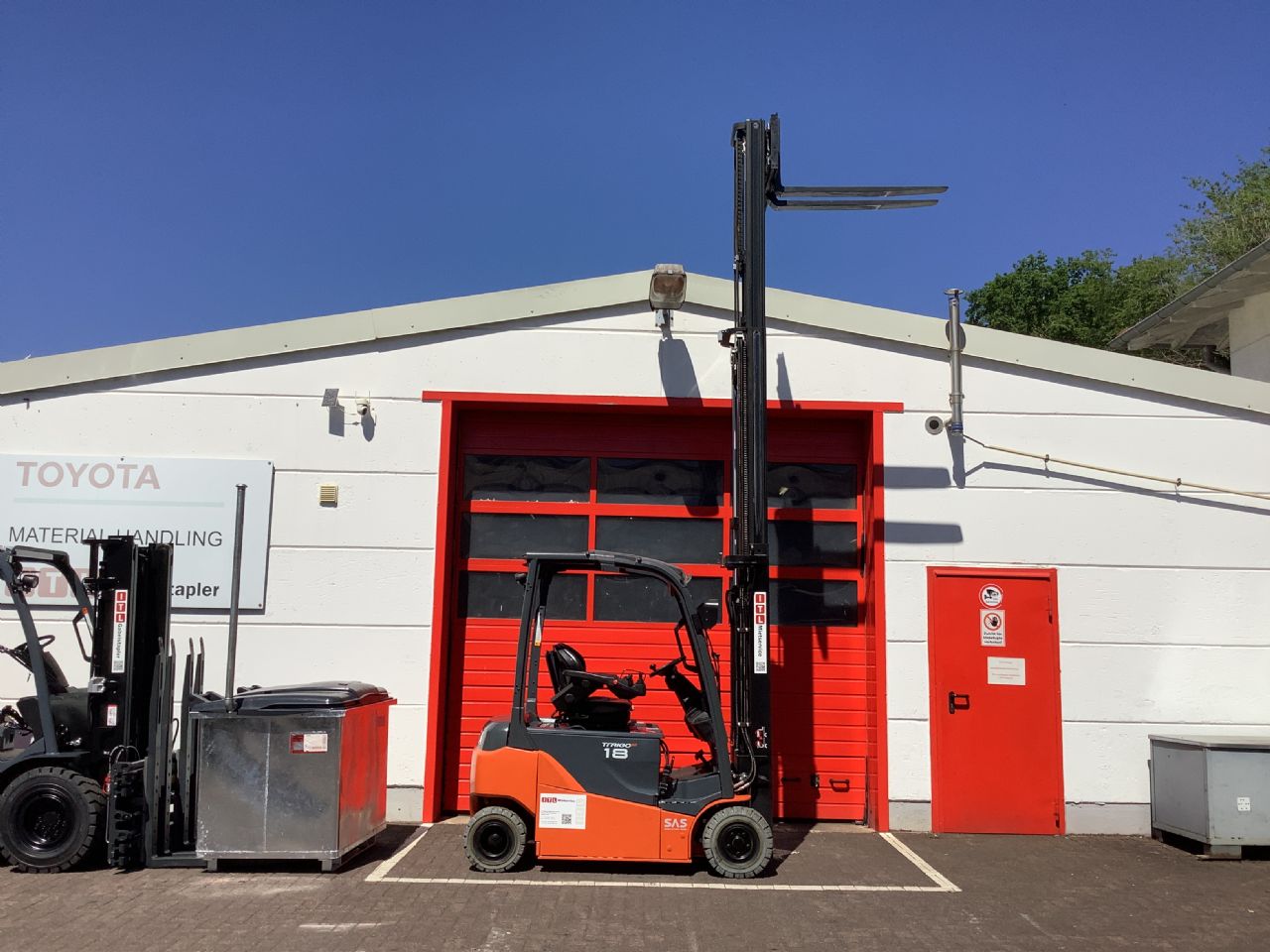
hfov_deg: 58.4
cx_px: 635
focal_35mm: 31
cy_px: 476
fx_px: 1137
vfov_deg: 45.4
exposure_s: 1/2469
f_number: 2.4
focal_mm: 3.3
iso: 25
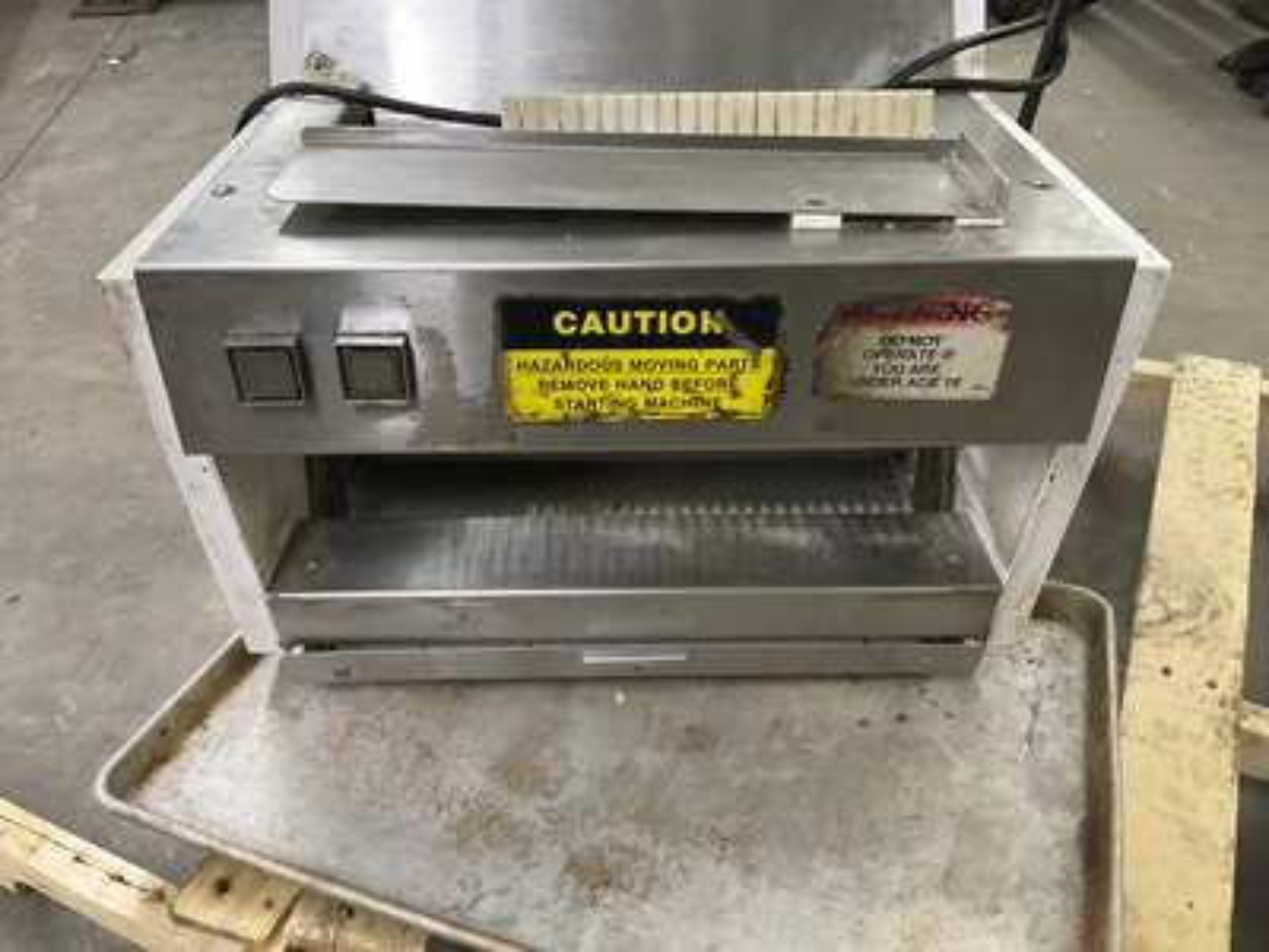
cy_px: 476
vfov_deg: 48.2
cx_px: 634
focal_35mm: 29
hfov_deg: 61.7
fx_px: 1063
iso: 160
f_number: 1.8
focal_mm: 3
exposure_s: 1/60
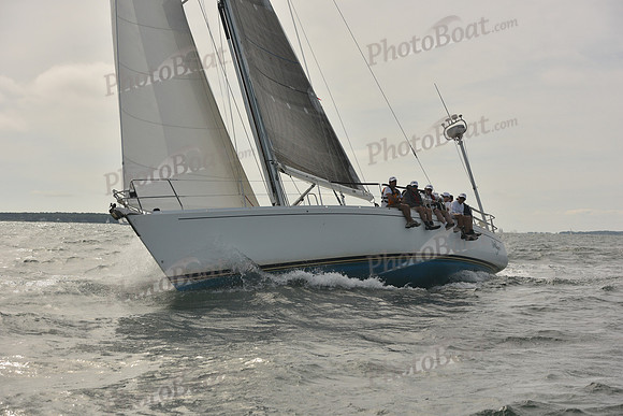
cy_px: 208
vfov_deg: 19.5
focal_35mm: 70
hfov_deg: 28.8
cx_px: 312
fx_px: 1212
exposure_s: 1/1000
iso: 320
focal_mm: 70
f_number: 8
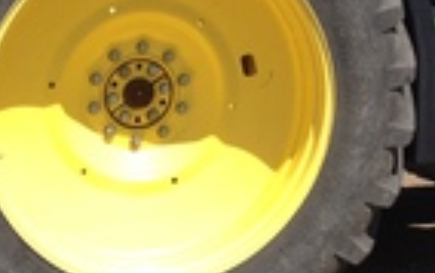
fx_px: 1685
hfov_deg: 14.6
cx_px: 380
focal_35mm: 142
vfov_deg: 9.0
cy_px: -120
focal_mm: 4.28
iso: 64
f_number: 2.4
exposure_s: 1/1284
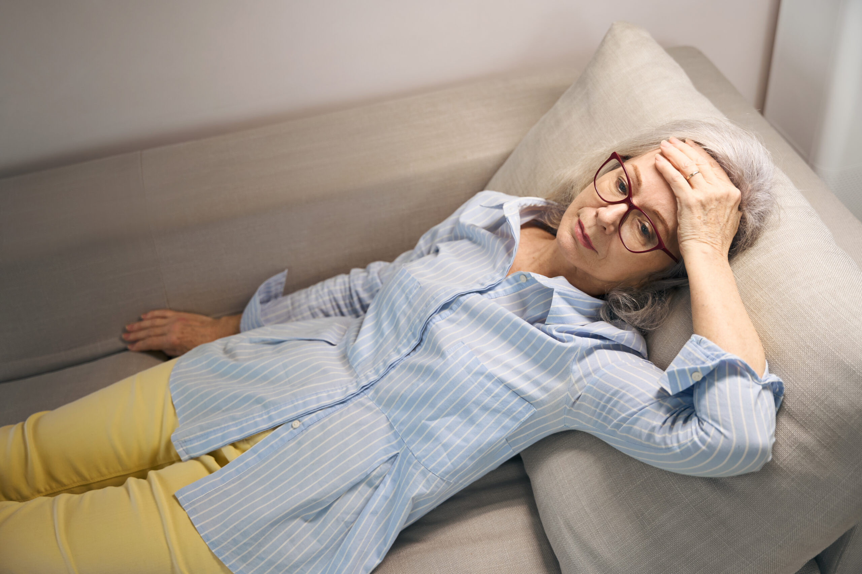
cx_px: 431
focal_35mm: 39
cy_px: 287
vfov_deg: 33.9
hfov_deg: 49.1
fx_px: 943
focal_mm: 39.4
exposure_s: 1/250
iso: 800
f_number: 2.8
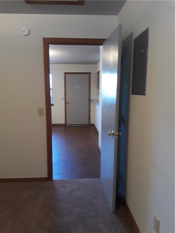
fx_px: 189
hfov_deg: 49.7
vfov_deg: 63.4
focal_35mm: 28
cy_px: 116
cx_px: 88
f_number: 1.9
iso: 200
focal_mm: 2.9
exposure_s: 1/24
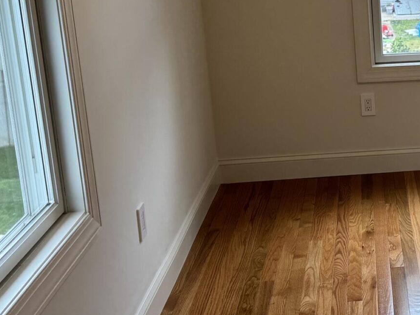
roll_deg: +1.1
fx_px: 862
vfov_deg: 20.6
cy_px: 88
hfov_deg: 24.9
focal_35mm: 71
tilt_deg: -14.4
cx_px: 495
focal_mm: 6.76
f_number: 1.78
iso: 80
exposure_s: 1/120
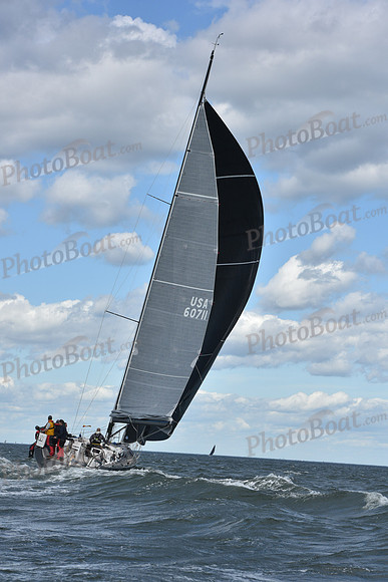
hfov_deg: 14.0
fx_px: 1583
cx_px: 194
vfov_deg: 20.8
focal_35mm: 98
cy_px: 291
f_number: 9
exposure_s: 1/1000
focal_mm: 98
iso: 320
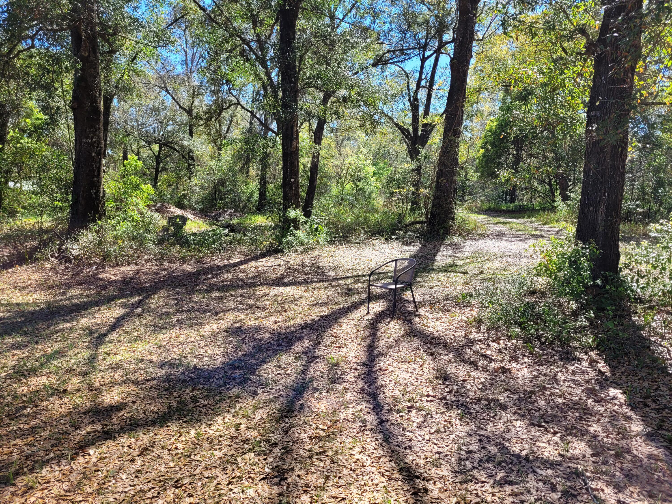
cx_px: 336
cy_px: 252
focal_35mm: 26
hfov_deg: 67.3
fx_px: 505
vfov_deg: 53.1
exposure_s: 1/736
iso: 40
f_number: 1.8
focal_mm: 5.4
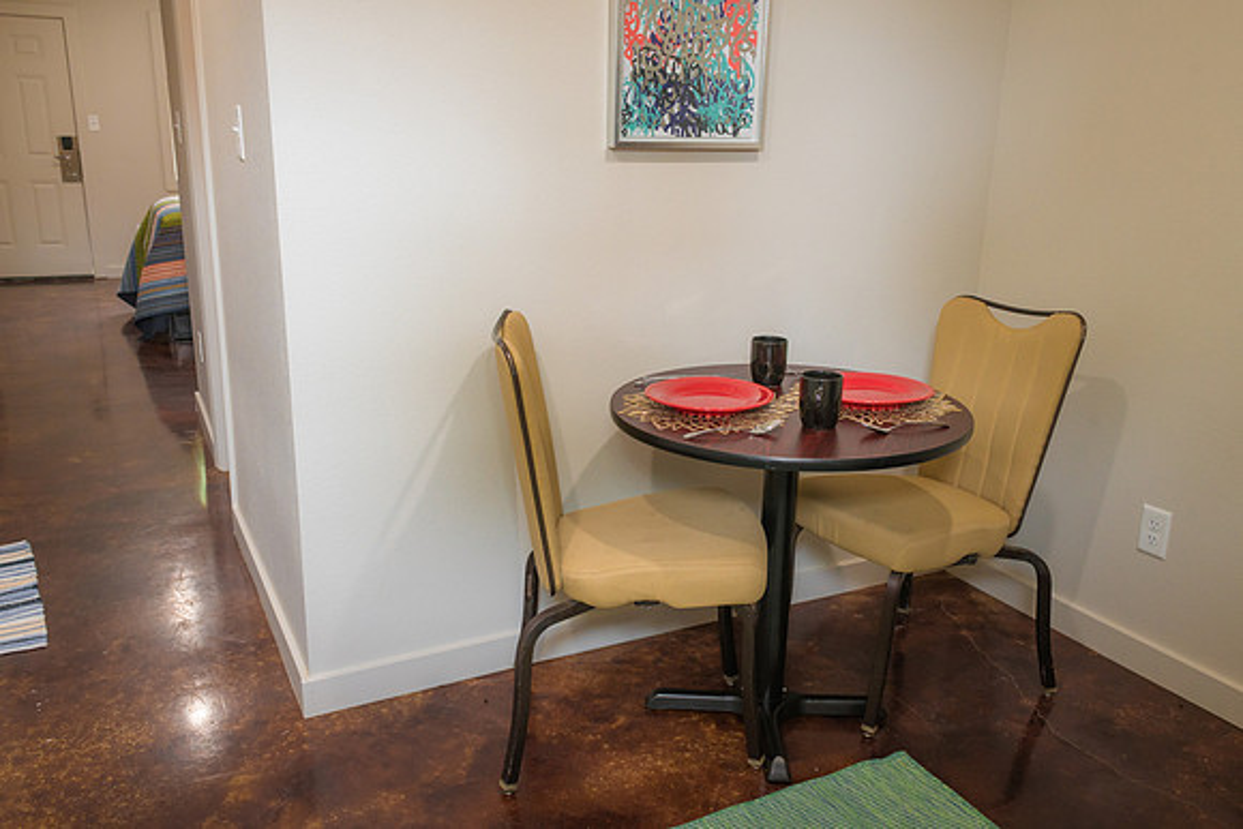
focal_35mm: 29
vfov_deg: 45.4
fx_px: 992
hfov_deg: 64.1
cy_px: 414
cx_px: 622
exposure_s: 1/50
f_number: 8
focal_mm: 28
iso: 1000
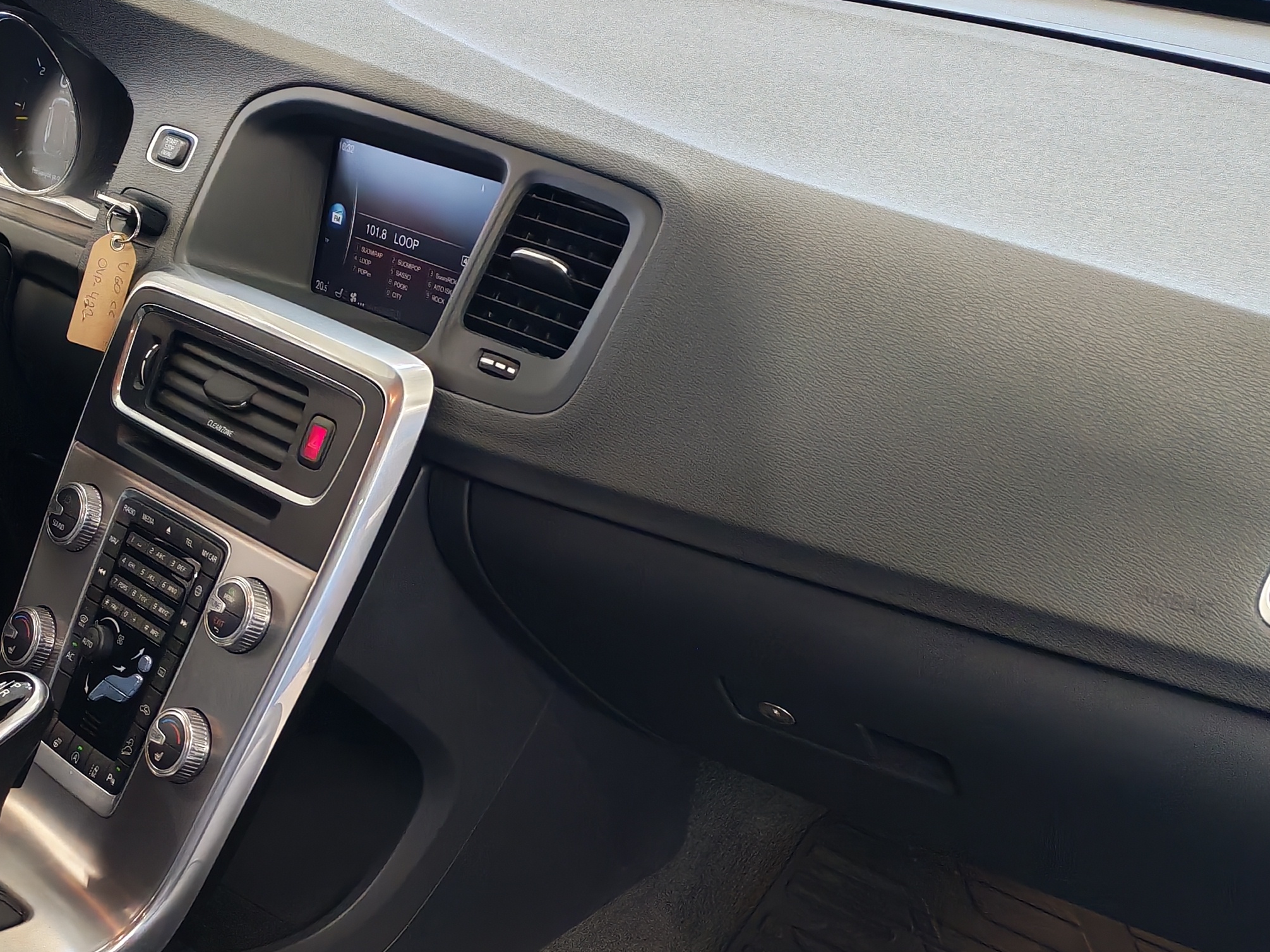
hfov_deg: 34.1
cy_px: 711
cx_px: 284
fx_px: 2018
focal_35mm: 55
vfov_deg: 26.2
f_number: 1.9
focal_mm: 6.12
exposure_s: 1/100
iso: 797
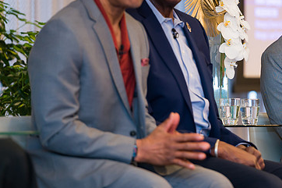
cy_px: 66
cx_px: 224
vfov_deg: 4.3
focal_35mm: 320
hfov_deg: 6.4
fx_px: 2505
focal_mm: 200
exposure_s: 1/200
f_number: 3.2
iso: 800
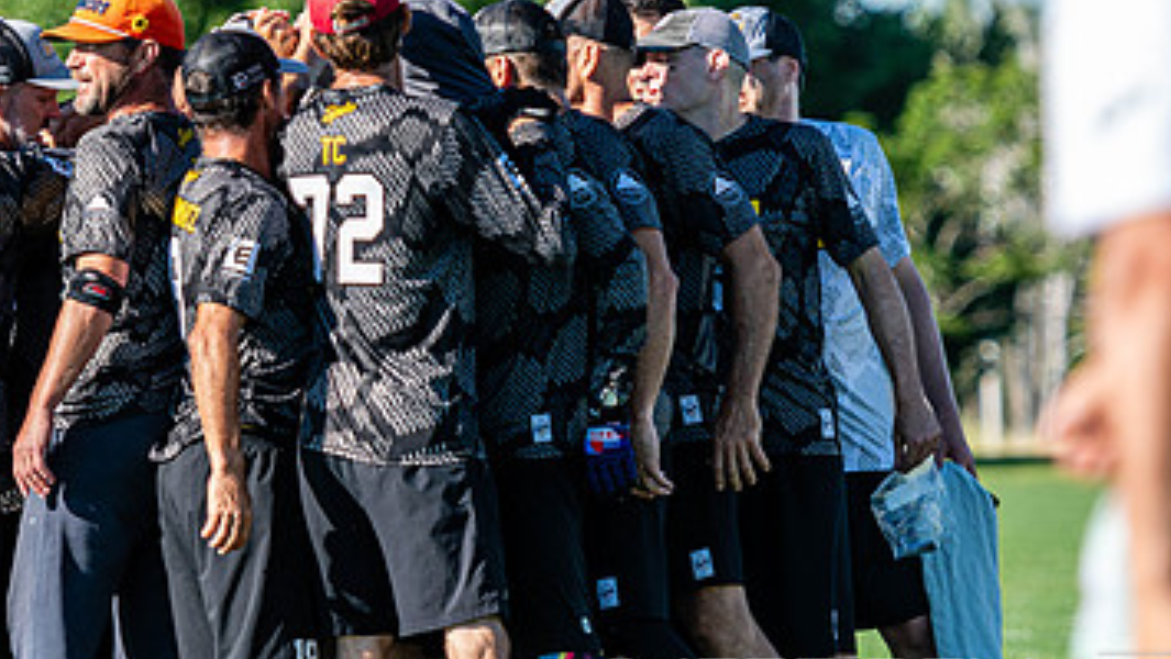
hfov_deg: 5.6
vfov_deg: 3.2
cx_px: 379
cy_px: 183
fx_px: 11959
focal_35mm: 385
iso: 100
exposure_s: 1/800
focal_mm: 150
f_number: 2.8
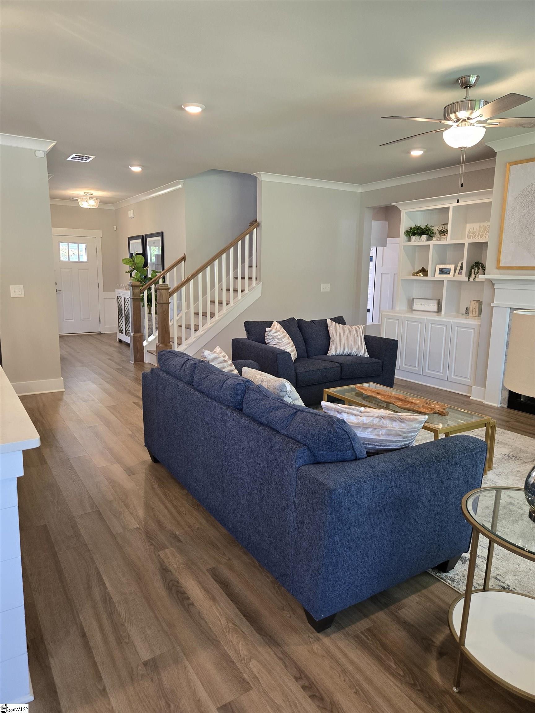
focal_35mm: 23
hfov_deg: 58.9
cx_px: 268
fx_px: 474
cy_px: 356
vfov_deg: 73.9
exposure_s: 1/120
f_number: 1.8
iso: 250
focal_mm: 5.4
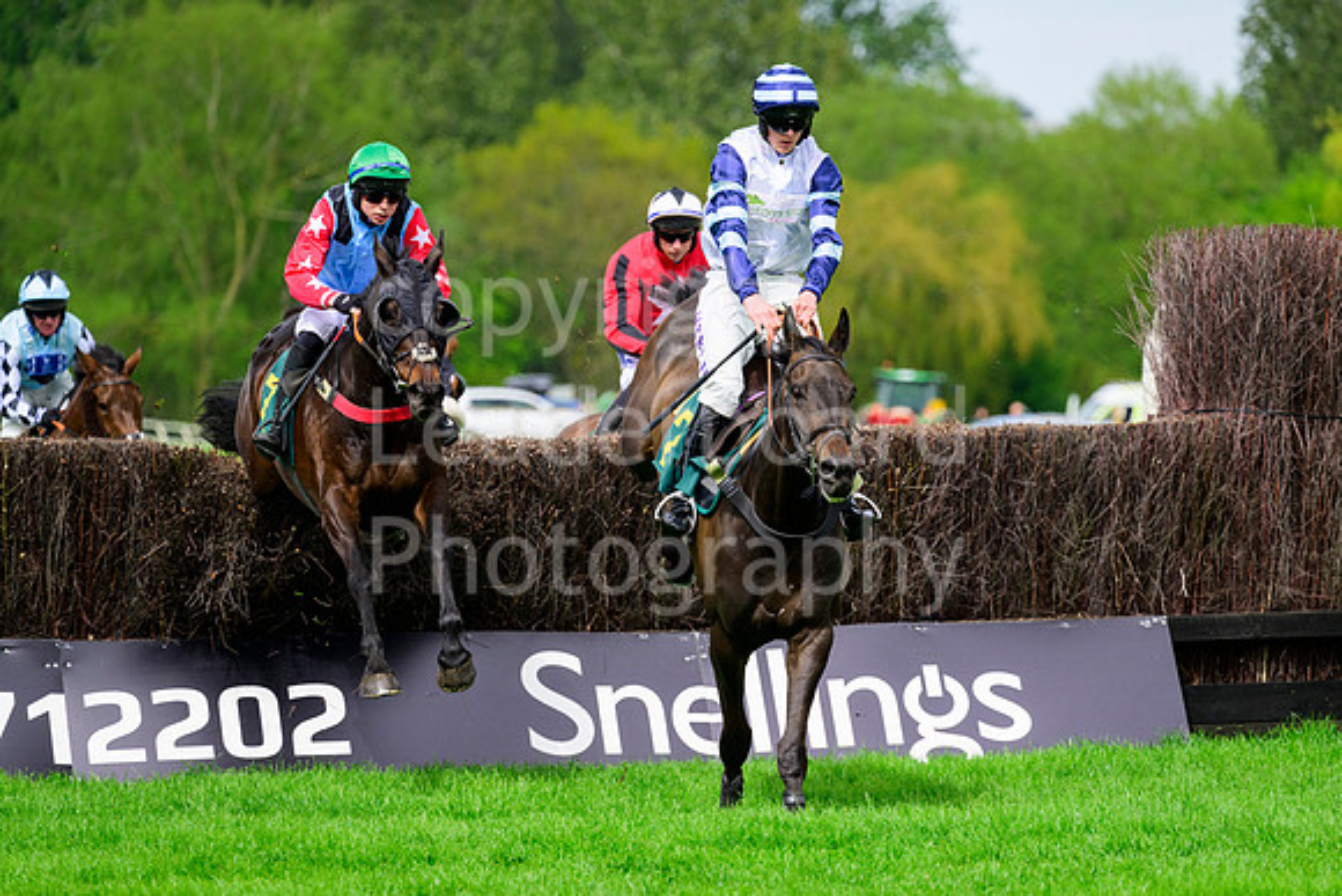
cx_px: 671
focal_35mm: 300
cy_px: 448
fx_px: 11185
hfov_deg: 6.9
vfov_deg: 4.6
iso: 1000
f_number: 6.3
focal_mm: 300
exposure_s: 1/2500
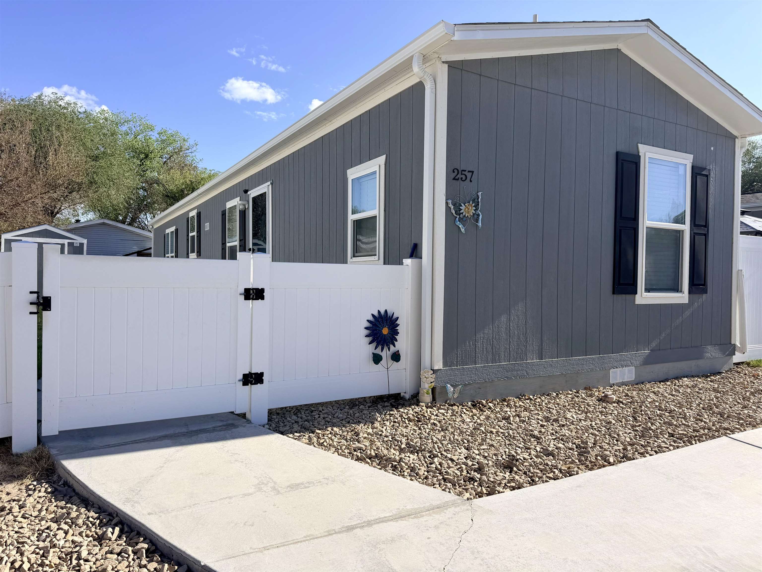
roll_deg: -0.9
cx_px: 381
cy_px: 286
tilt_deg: -1.4
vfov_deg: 56.8
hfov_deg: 71.6
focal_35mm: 24
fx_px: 528
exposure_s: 1/4405
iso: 80
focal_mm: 6.76
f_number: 1.78
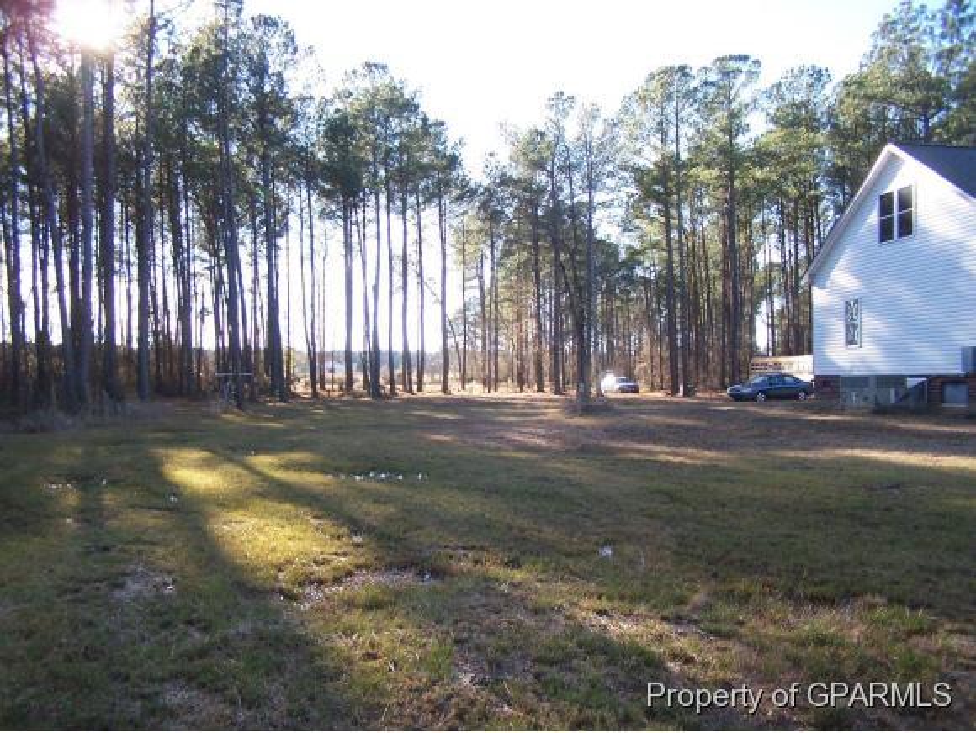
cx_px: 488
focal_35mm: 38
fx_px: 1072
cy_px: 366
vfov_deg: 37.8
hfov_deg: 48.9
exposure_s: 1/180
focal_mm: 6.3
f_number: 2.8
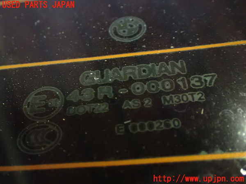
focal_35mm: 44
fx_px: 313
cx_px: 123
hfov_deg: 42.9
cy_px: 92
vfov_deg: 32.9
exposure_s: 1/13
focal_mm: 7.84
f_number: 2.9
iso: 1600
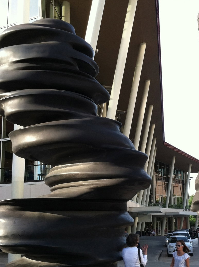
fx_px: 415
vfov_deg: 35.6
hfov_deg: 26.9
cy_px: 143
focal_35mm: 54
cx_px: 117
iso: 80
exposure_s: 1/221
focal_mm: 3.85
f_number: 2.8
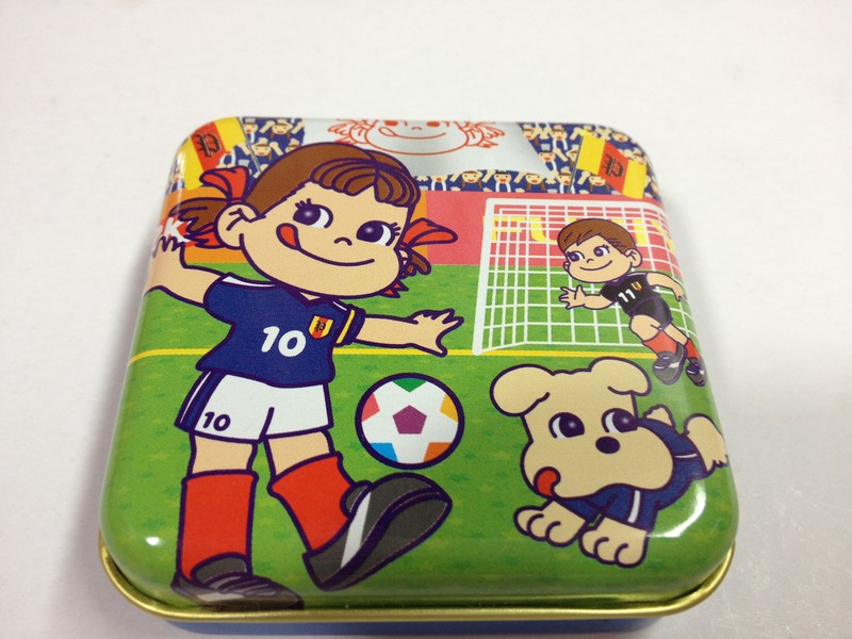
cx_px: 426
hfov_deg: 52.6
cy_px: 320
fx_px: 861
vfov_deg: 40.7
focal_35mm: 35
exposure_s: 1/20
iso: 64
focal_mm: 4.28
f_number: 2.4
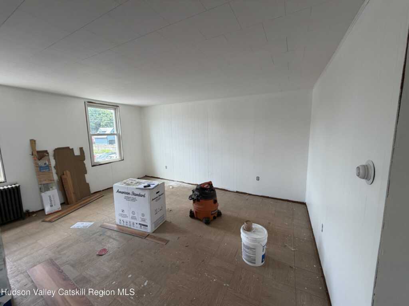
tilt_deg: -6.1
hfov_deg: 102.1
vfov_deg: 85.7
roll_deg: +2.2
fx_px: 165
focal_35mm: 14
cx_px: 204
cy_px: 153
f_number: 2.2
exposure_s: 1/120
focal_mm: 2.22
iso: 100
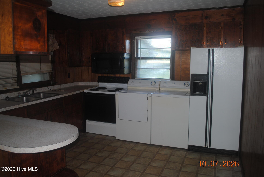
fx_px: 220
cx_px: 132
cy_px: 88
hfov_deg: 61.9
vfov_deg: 43.7
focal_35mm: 30
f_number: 3.8
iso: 200
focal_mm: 20
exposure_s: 1/60
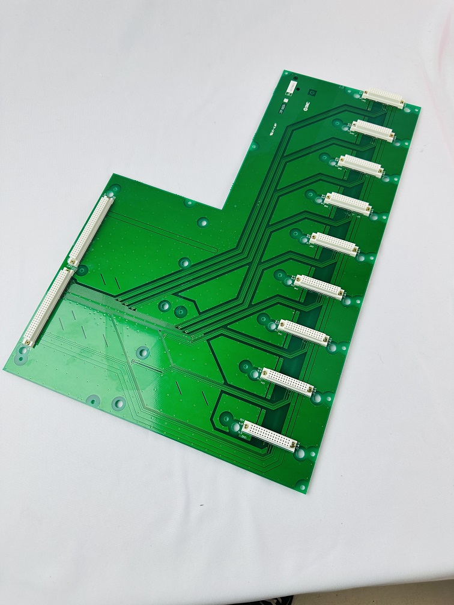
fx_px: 420
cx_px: 227
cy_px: 302
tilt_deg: -70.9
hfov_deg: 56.8
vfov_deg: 71.6
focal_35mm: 24
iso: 50
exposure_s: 1/120
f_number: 1.78
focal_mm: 6.86
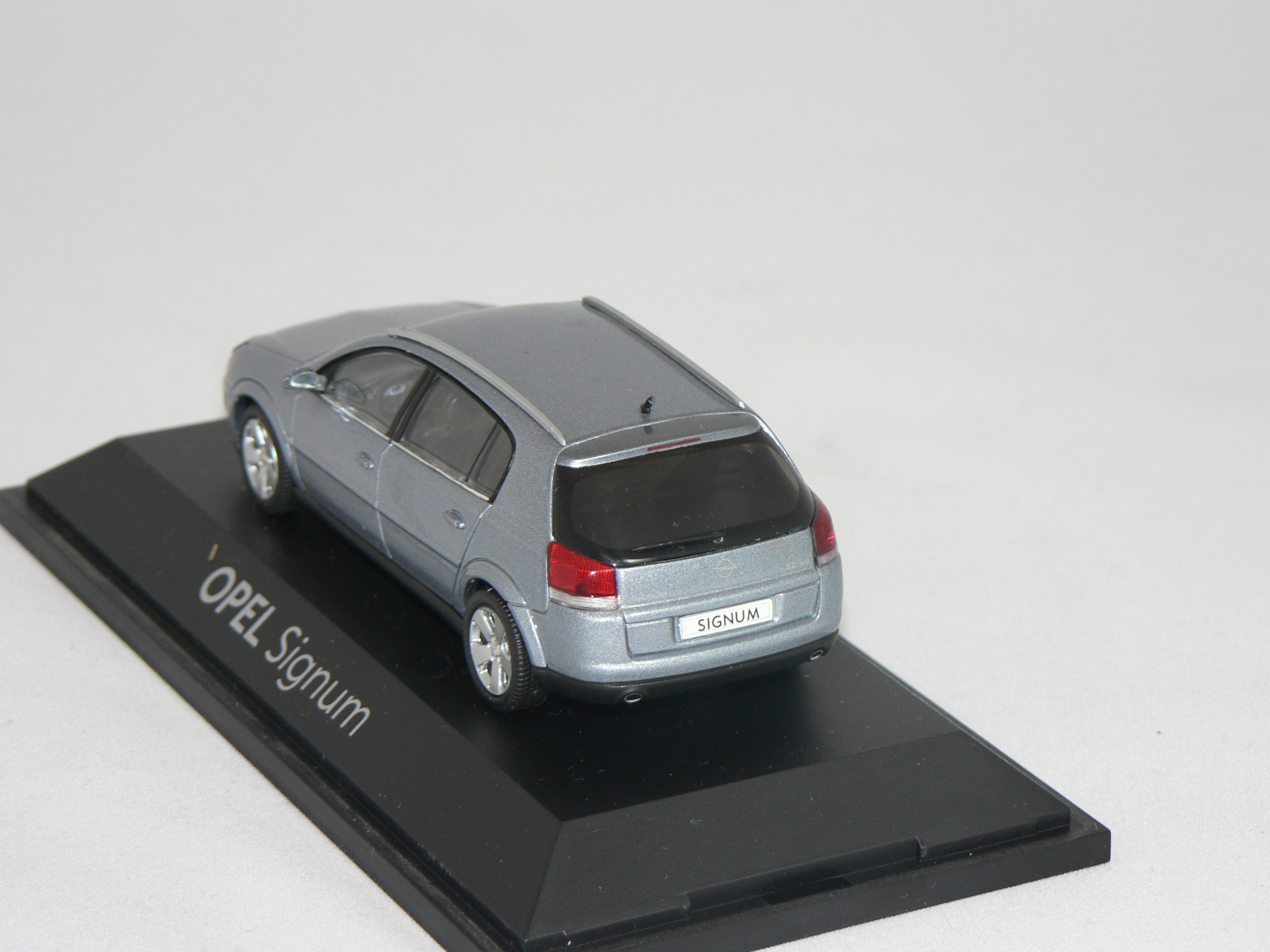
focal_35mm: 124
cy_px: 476
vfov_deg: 12.0
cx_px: 635
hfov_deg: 15.9
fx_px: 4549
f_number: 3.2
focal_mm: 20.7
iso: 80
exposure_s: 1/60
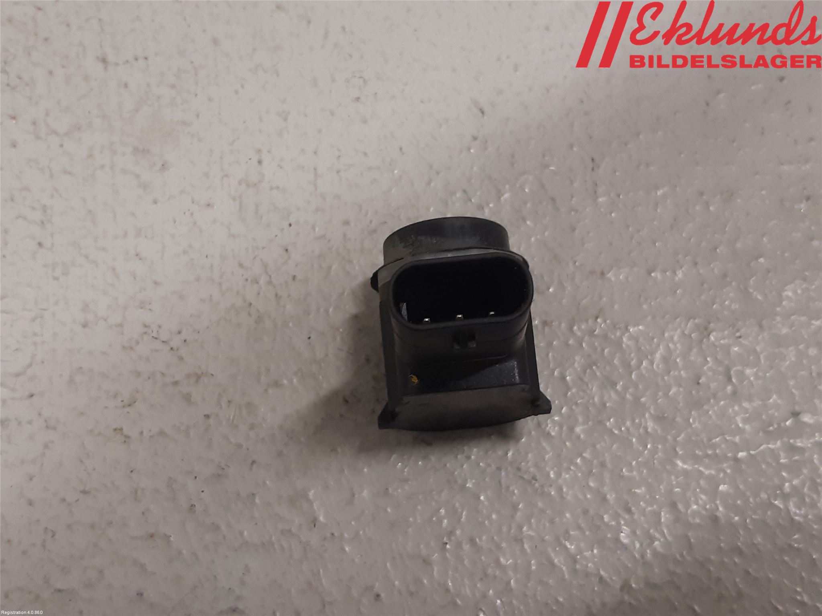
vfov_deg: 53.1
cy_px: 308
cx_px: 411
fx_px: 617
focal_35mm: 26
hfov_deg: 67.3
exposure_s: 1/50
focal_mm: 3.93
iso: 125
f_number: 1.7
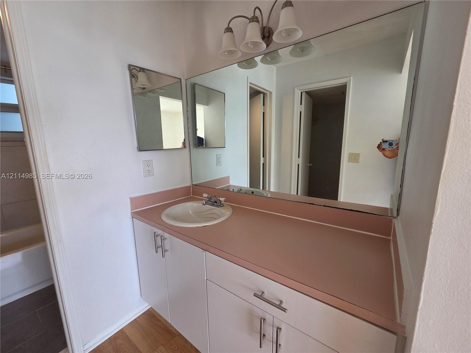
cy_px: 176
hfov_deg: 106.2
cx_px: 236
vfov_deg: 89.9
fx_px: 177
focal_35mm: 13
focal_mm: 2.2
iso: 100
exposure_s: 1/120
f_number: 2.2
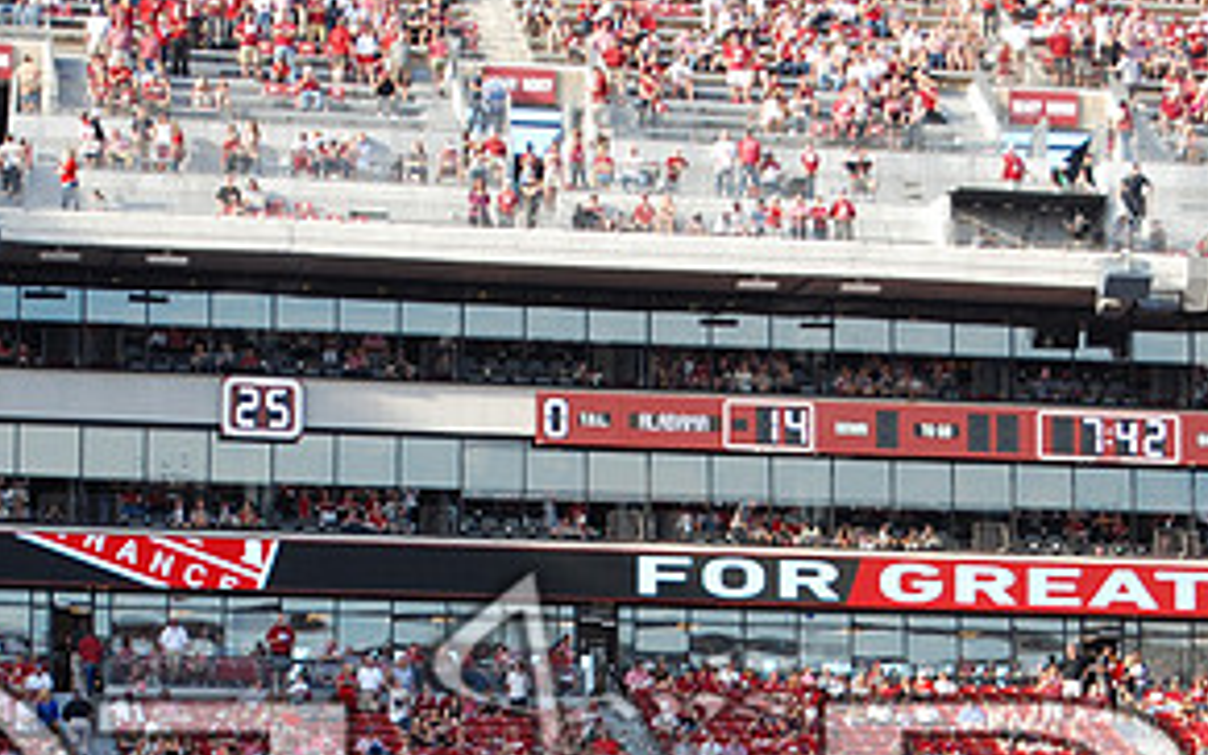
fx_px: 5533
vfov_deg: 7.8
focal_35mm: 168
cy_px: 796
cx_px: 718
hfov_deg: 12.5
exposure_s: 1/125
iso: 160
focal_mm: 55
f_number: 5.6
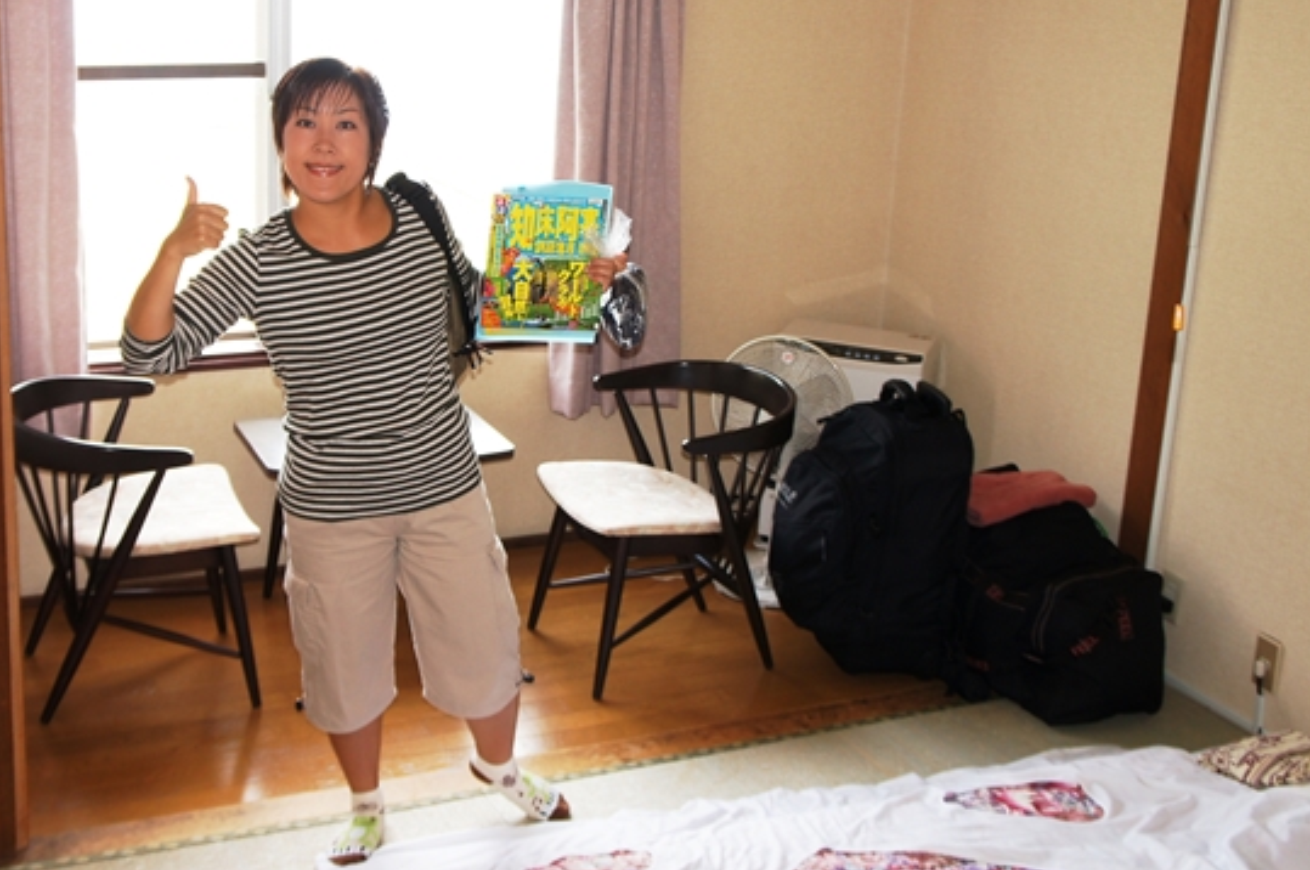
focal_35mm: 49
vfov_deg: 27.4
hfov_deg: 40.1
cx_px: 501
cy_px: 374
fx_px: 1781
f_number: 4
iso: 320
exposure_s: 1/60
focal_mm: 22
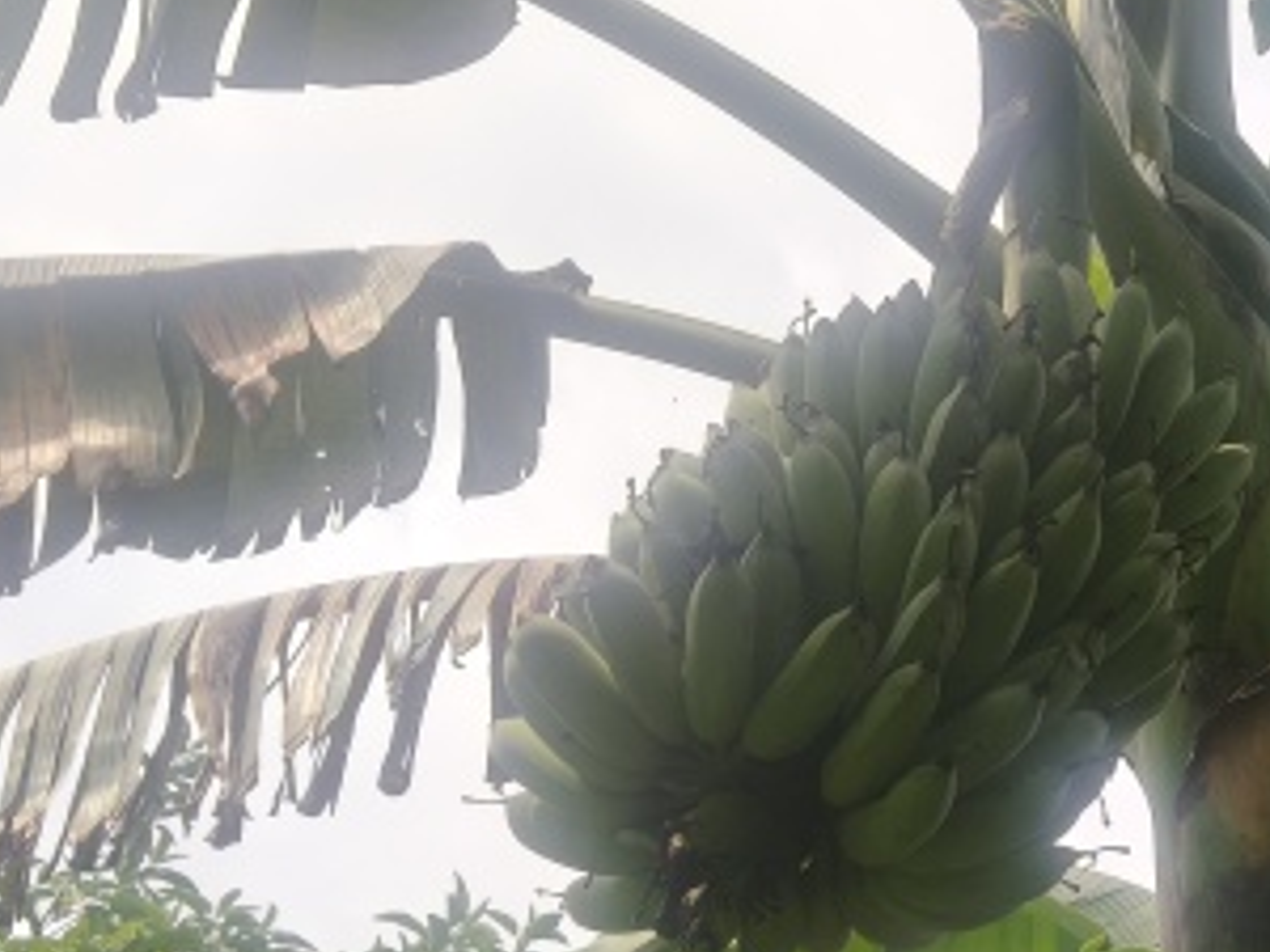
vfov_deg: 20.4
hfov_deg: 24.6
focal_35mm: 72
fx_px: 2642
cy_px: 474
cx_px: 1511
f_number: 1.8
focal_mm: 3.98
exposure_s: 1/1089
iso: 50
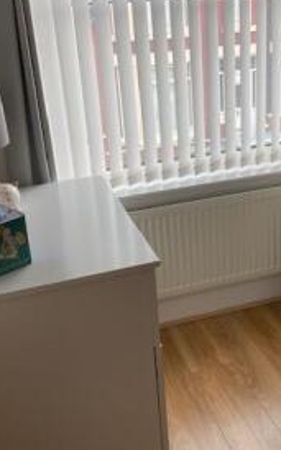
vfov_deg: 45.1
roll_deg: +3.4
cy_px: 181
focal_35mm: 44
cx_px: 184
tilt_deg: -18.0
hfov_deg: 29.0
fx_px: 540
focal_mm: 4.25
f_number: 1.8
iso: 32
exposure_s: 1/207
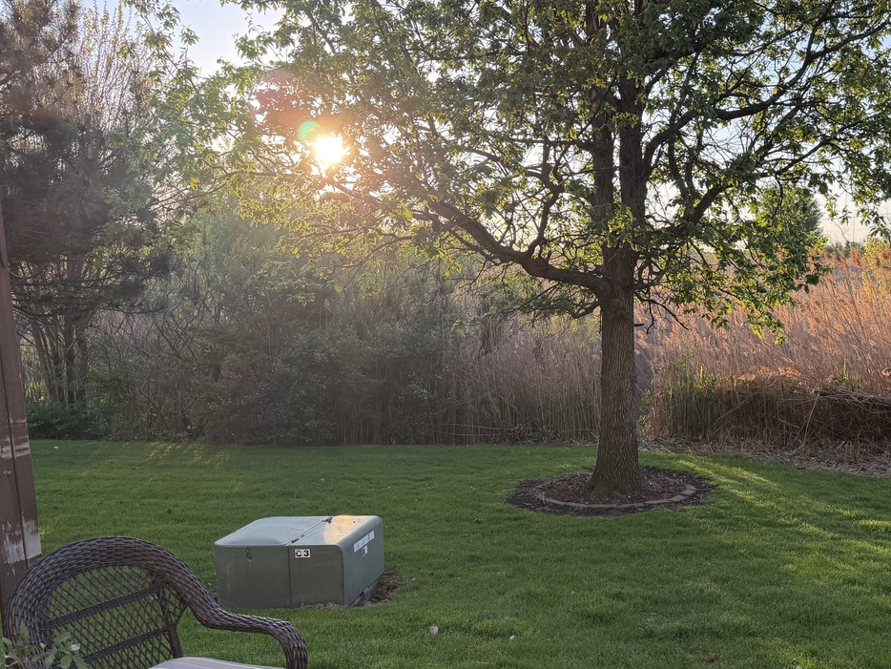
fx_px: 953
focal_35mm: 37
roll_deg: +0.6
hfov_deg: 49.6
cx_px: 562
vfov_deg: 38.6
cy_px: 371
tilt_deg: -6.3
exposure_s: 1/849
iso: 100
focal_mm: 6.76
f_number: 1.78
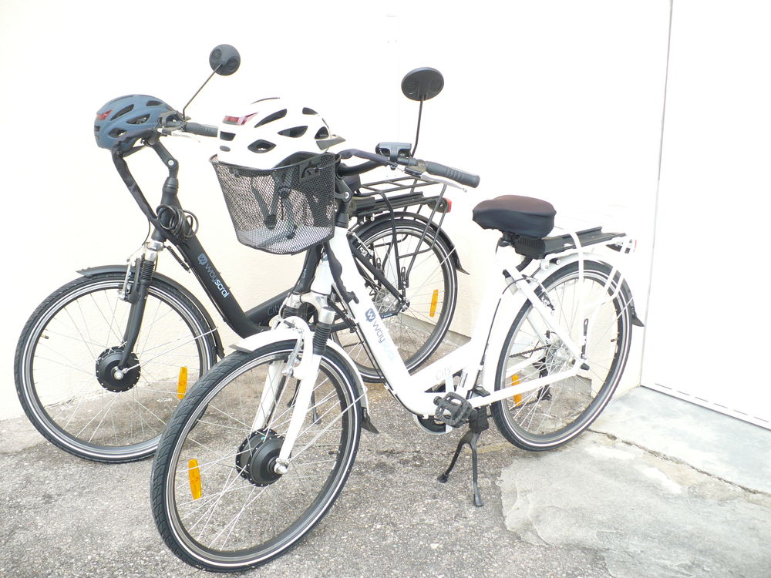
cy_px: 289
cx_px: 386
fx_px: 824
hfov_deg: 50.1
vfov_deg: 38.7
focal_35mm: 37
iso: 100
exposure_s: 1/200
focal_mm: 6.1
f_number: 2.8
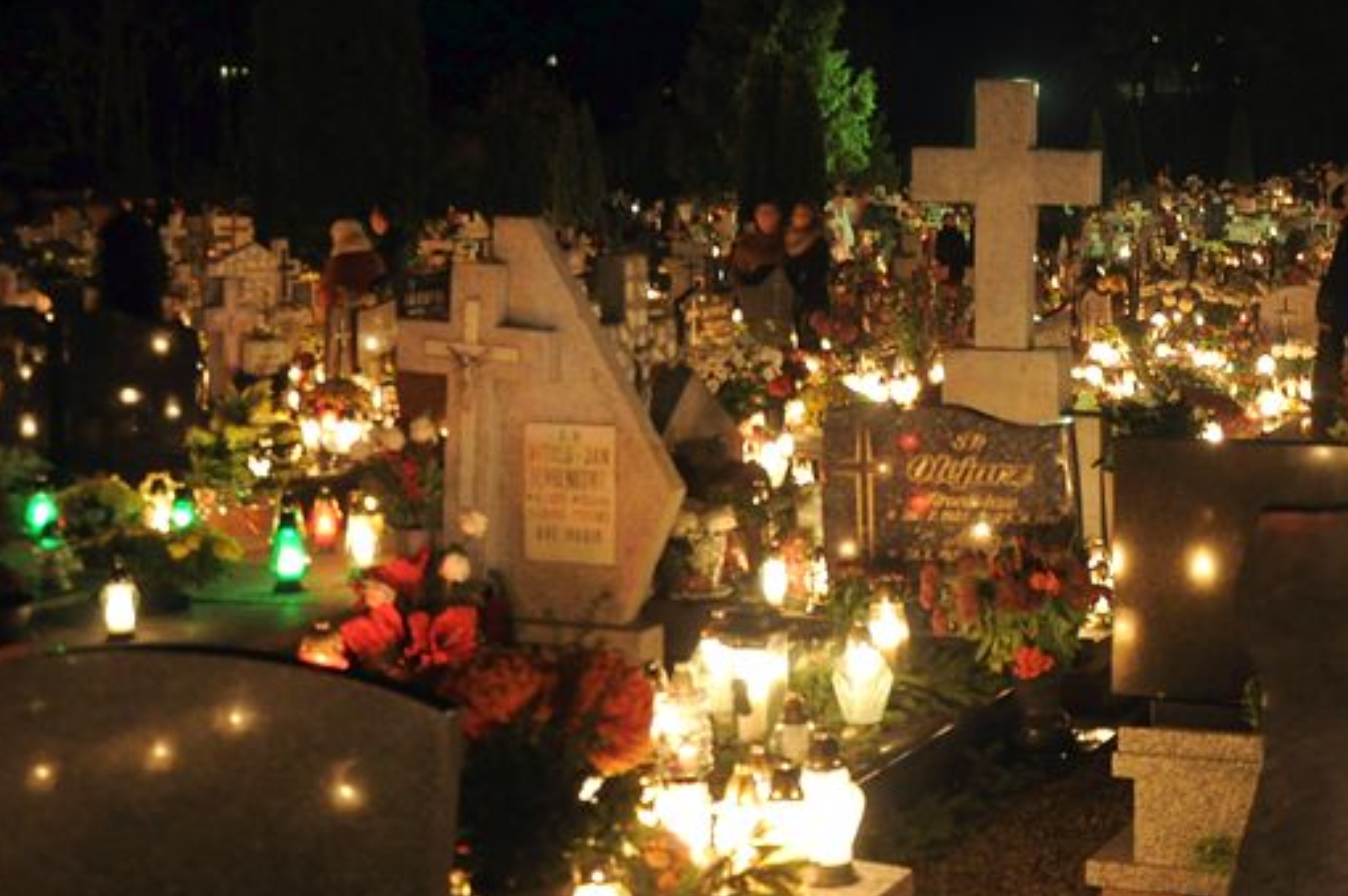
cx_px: 1105
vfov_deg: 20.8
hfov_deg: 30.1
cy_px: 268
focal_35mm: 65
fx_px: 2431
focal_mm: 26
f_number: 4
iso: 800
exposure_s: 1.6
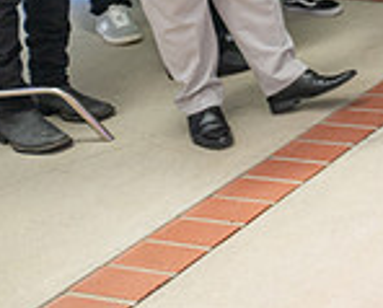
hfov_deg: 17.0
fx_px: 999
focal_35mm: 88
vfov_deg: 16.0
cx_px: 730
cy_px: -154
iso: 250
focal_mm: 24
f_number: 2.8
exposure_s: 1/125
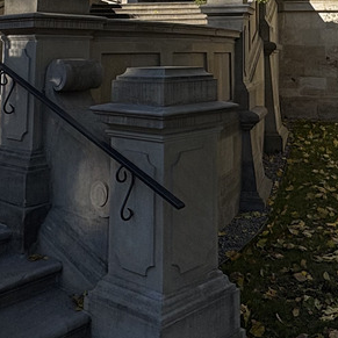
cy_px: -23
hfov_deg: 33.0
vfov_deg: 30.3
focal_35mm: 51
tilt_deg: +8.3
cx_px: 231
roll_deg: +0.0
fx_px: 563
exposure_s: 1/3390
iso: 50
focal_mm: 2.22
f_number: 2.2
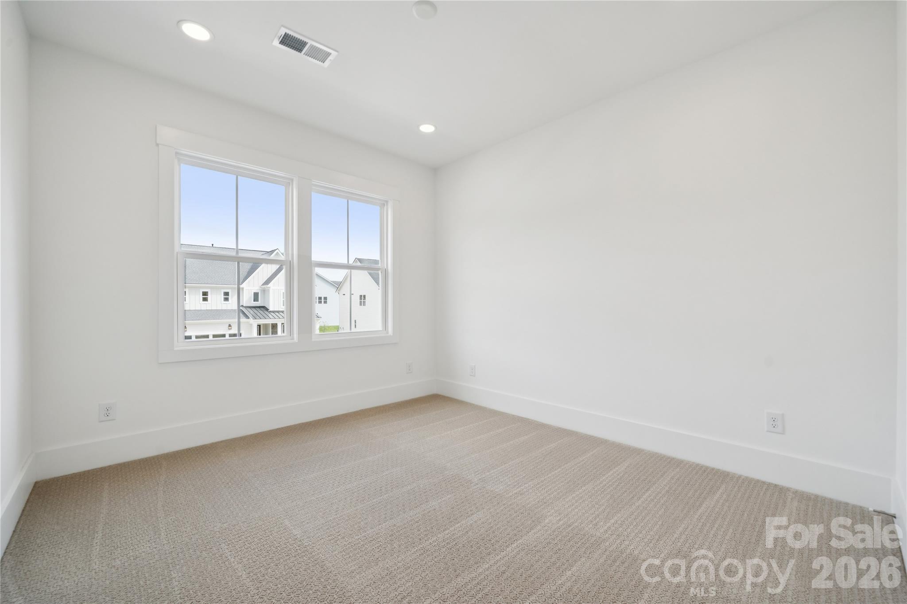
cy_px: 302
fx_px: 353
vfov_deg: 81.2
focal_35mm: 14
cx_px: 454
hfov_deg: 104.3
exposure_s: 1/125
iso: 160
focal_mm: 14
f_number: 7.1
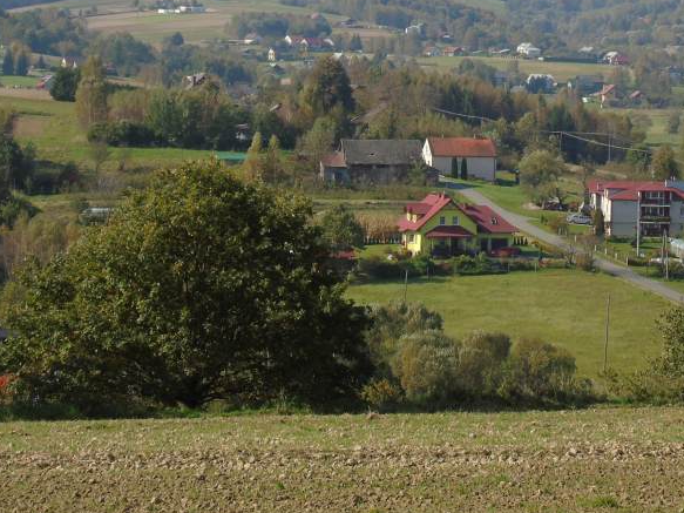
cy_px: 56
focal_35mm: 130
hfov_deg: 15.2
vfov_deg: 11.3
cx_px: 395
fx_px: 2568
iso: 80
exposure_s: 1/500
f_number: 4.7
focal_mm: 13
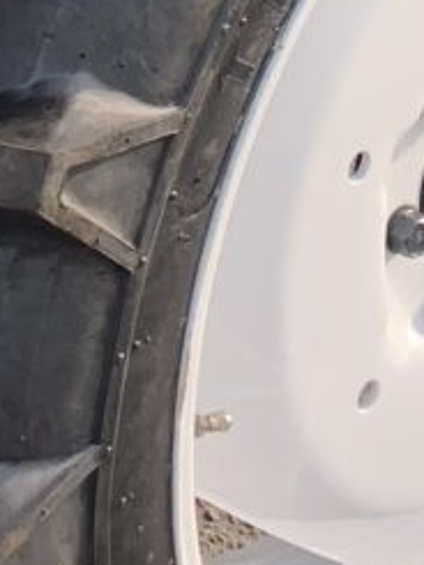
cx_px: -440
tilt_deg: -8.8
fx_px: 2774
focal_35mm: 170
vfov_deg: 9.7
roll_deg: +0.9
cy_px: -950
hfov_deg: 8.3
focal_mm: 4.25
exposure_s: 1/123
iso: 25
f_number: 1.8
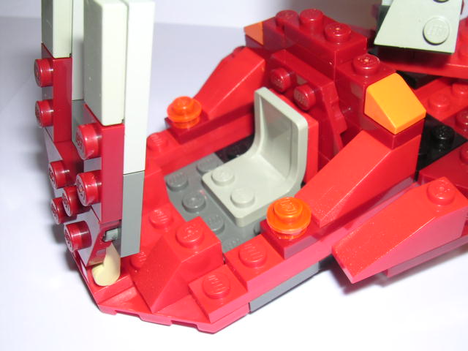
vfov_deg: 37.7
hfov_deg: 49.0
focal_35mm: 38
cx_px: 234
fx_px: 514
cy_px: 176
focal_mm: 5.8
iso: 100
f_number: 5.6
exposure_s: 1/60.1
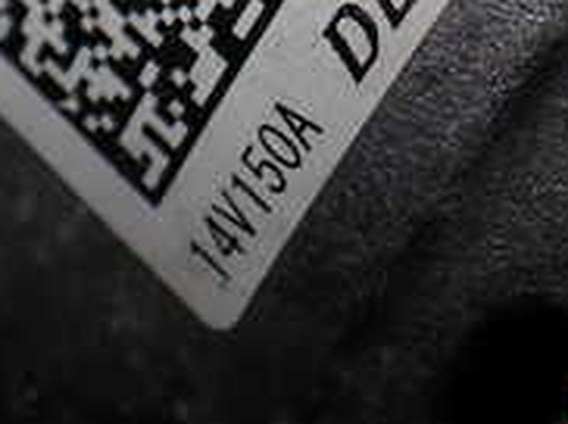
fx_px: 1622
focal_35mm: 99
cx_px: 350
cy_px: -249
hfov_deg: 19.8
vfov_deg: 13.8
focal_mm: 5.4
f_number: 2.3
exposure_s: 1/200
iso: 100
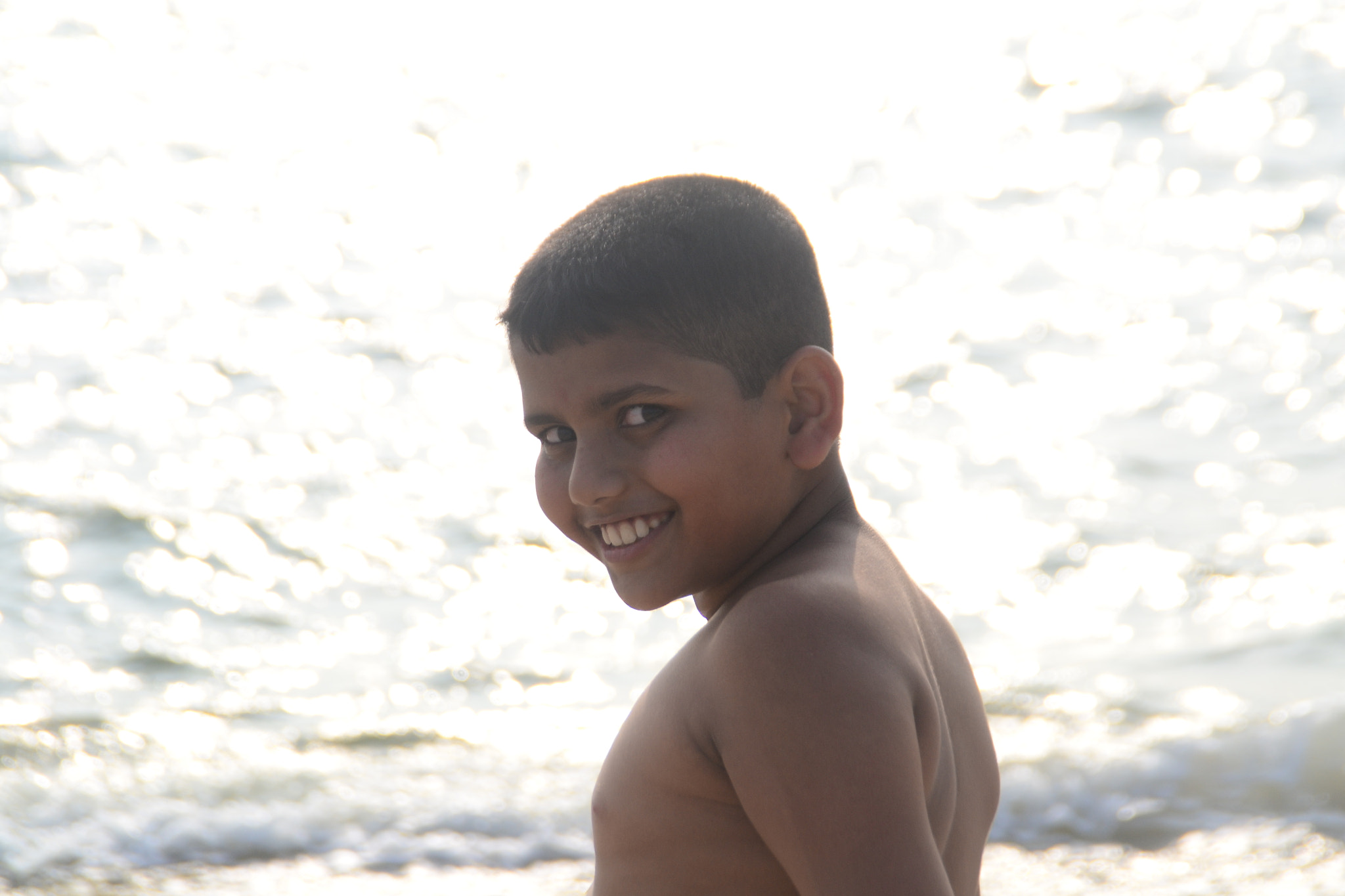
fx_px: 5603
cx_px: 672
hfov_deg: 13.7
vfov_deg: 9.1
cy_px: 448
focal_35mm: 150
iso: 200
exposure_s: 1/500
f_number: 10
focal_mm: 100
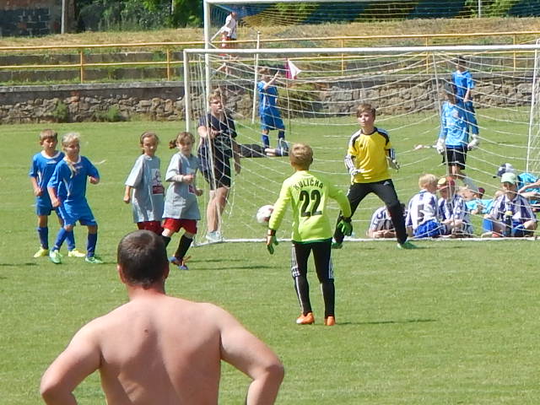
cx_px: 270
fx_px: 2184
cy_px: 202
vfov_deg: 10.6
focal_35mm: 140
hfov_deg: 14.1
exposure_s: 1/640
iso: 125
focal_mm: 25
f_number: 4.8
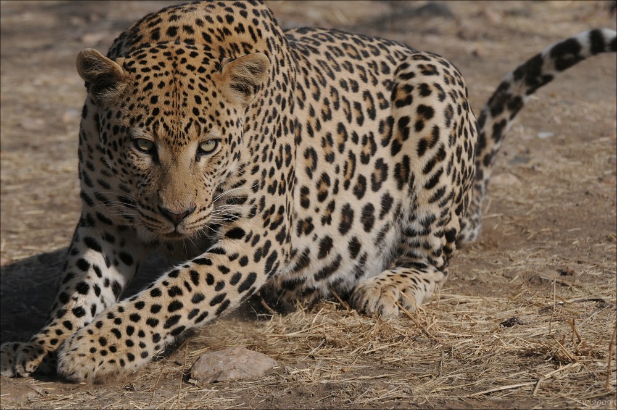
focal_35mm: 600
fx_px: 10270
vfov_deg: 2.3
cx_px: 308
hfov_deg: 3.4
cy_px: 205
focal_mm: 400
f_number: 7.1
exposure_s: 1/1600
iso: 400
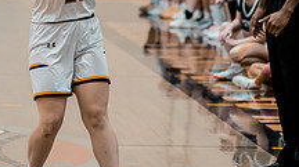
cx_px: 36
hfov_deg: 7.2
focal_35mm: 301
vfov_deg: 4.0
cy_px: 50
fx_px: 2384
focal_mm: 105
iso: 1600
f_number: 3.2
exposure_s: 1/640
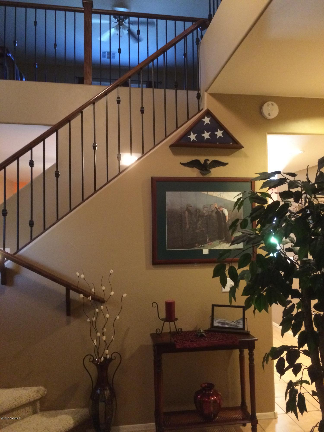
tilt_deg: +3.7
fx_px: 362
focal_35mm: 29
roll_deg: +2.0
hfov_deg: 48.2
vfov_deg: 61.7
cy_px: 216
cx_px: 162
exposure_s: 1/15
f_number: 2.2
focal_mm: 4.15
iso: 400
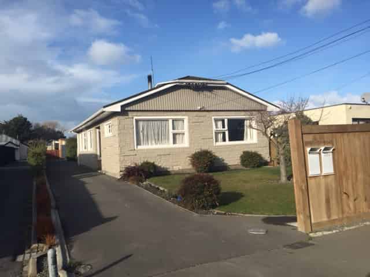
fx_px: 310
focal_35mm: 29
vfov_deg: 48.2
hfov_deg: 61.7
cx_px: 185
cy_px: 138
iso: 32
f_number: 2.2
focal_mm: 4.15
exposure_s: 1/1647
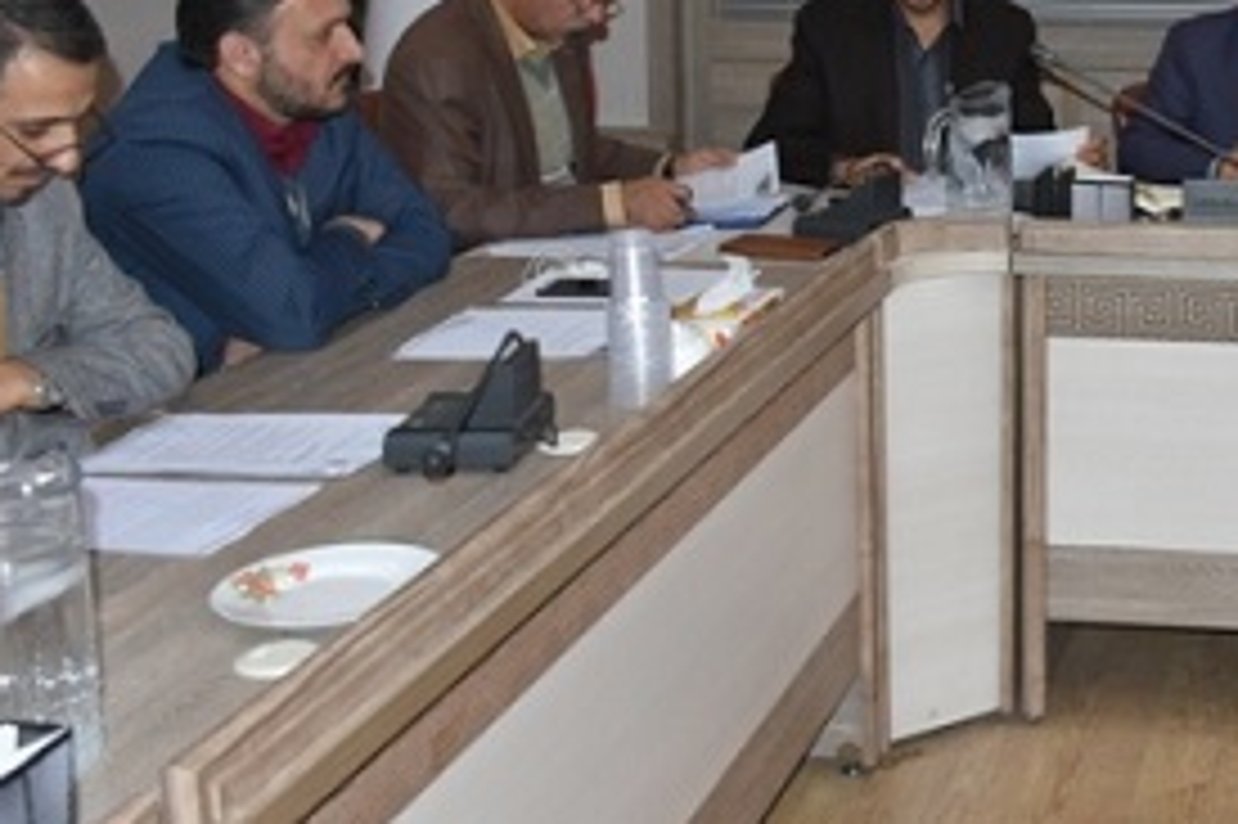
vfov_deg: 22.5
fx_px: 2028
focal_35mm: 59
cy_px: 95
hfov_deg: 31.8
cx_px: 1188
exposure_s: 1/60
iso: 400
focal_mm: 18
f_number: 4
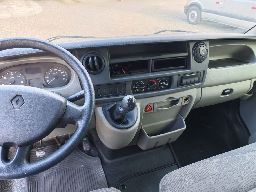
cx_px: 128
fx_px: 170
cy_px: 96
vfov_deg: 58.9
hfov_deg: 73.9
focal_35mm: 23
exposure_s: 1/60.1
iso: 500
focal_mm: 8.72
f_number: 2
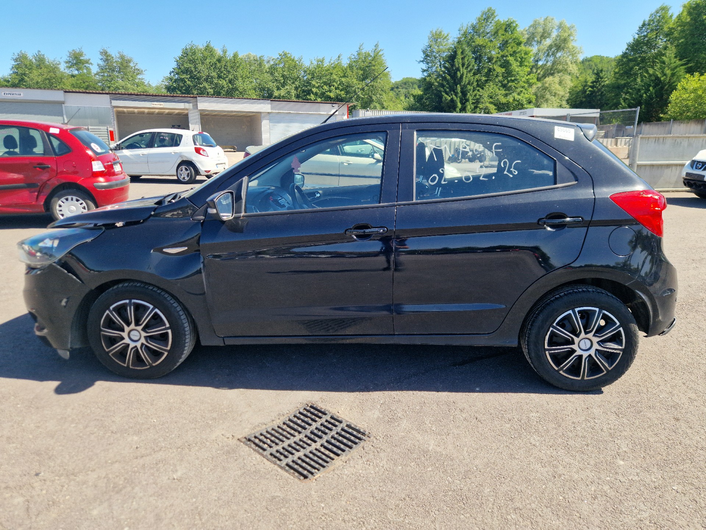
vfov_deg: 58.9
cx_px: 353
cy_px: 265
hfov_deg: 73.9
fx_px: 469
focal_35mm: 23
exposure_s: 1/588
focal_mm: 5.4
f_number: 1.8
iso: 50
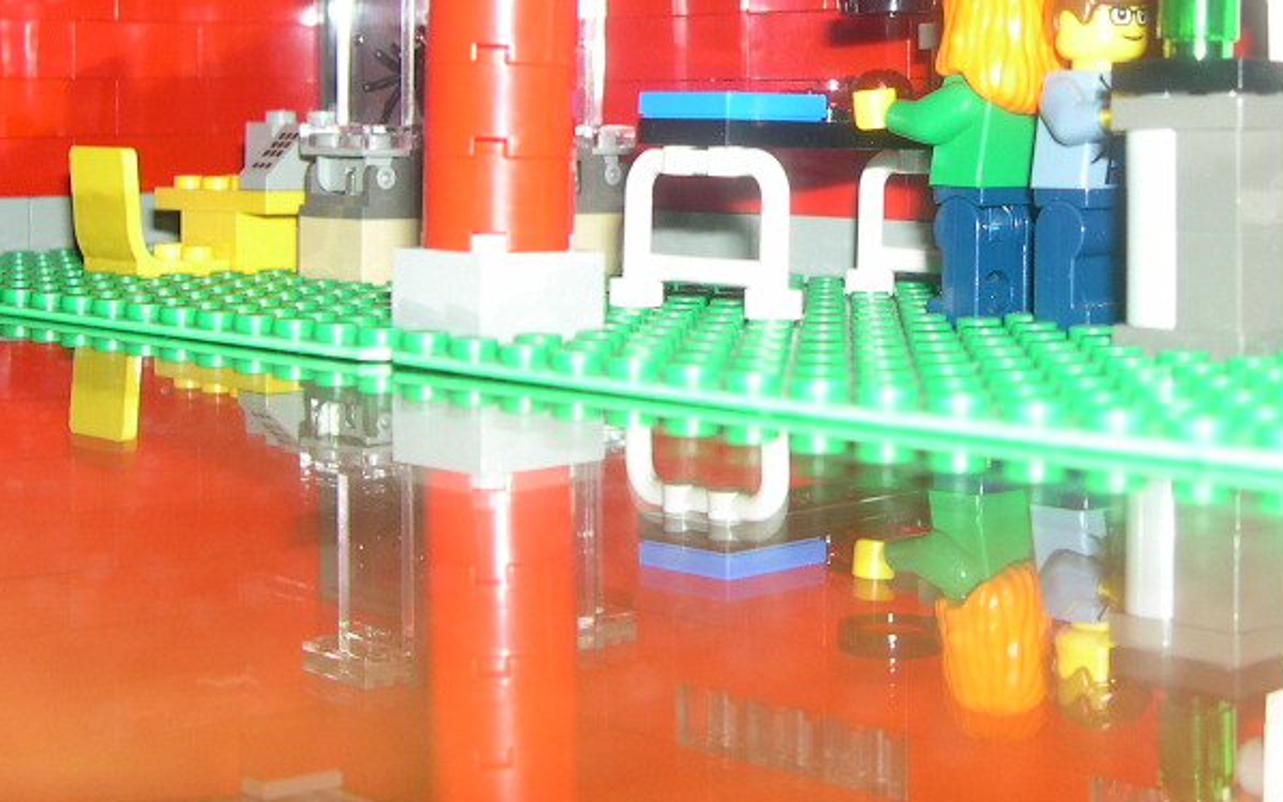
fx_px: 2413
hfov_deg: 29.5
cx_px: 884
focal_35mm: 69
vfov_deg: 18.5
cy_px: 26
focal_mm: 8
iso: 100
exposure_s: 1/60
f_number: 2.8
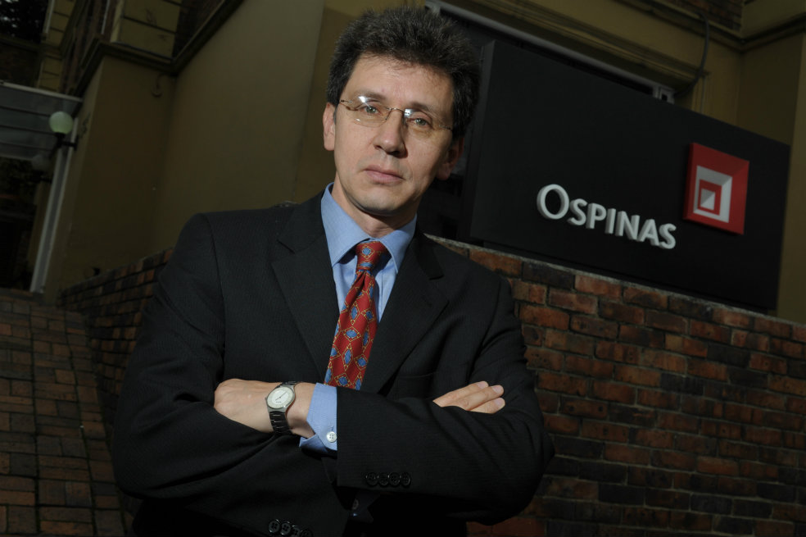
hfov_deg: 49.6
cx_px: 403
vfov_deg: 34.2
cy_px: 268
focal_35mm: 39
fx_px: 873
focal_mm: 26
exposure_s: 1/160
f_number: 9
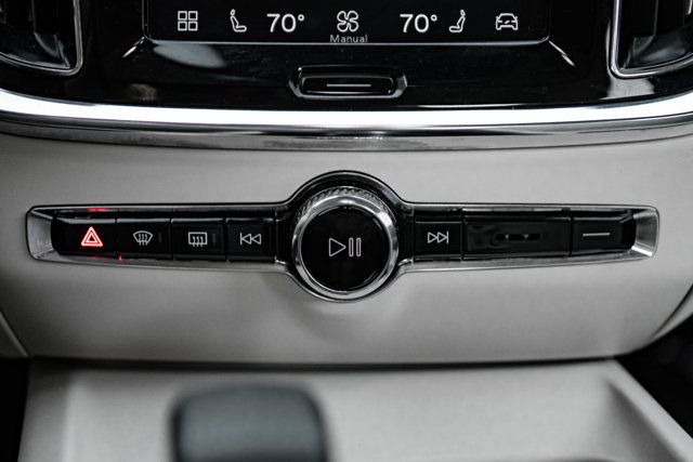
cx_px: 346
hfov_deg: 34.6
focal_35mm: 58
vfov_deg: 23.5
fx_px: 1113
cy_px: 231
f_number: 2.8
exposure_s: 1/200
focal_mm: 52
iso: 1250
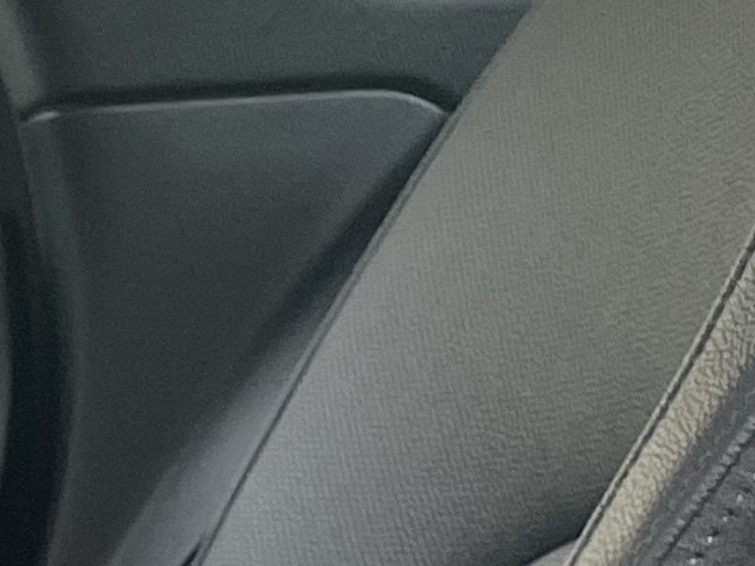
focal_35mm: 189
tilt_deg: -9.3
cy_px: 1286
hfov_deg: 7.9
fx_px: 4121
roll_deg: +1.4
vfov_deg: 7.4
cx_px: -1985
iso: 64
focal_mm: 5.1
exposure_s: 1/121
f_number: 1.6
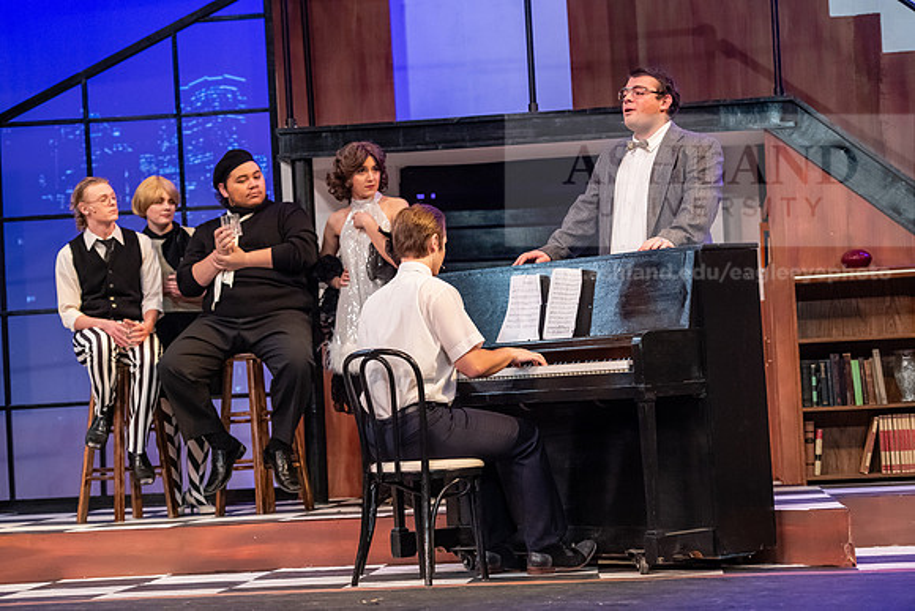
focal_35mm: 98
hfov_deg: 20.8
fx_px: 2491
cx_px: 458
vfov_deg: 14.0
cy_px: 306
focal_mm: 98
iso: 3200
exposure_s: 1/200
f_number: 3.5
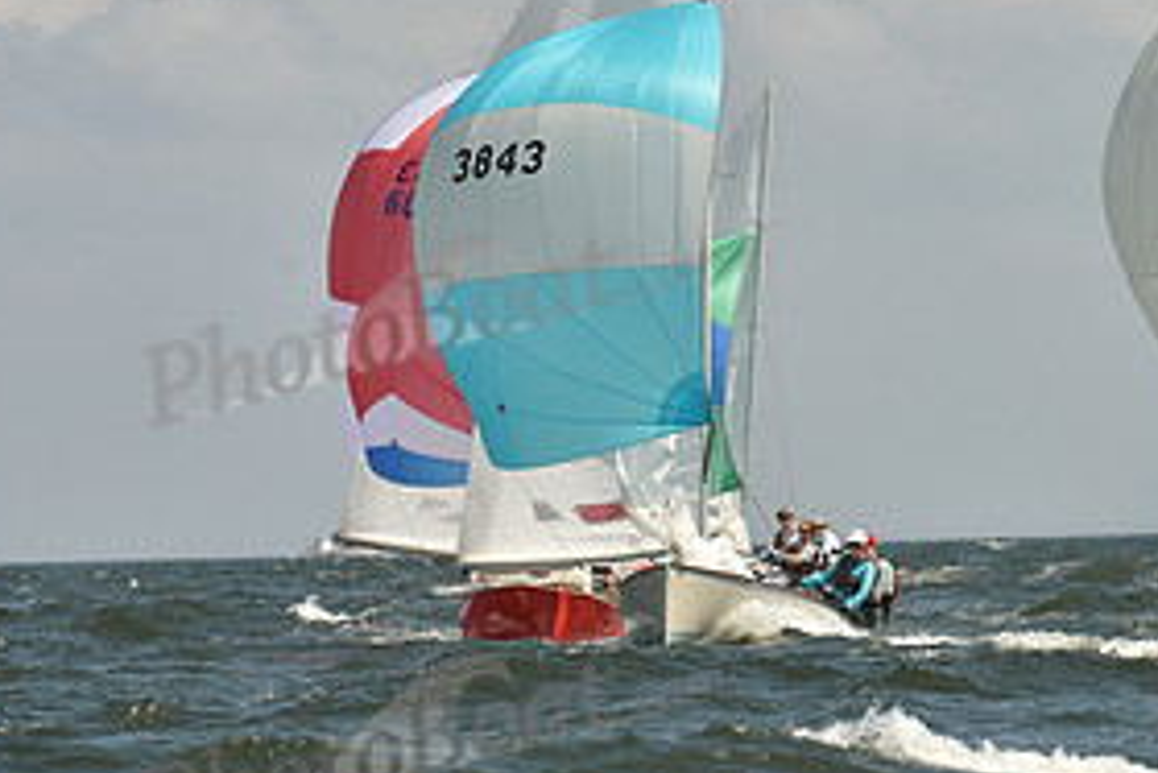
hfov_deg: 4.7
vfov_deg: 3.2
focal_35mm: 435
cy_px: 48
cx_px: 943
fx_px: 13999
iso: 250
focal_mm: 210
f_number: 7.1
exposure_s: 1/1250
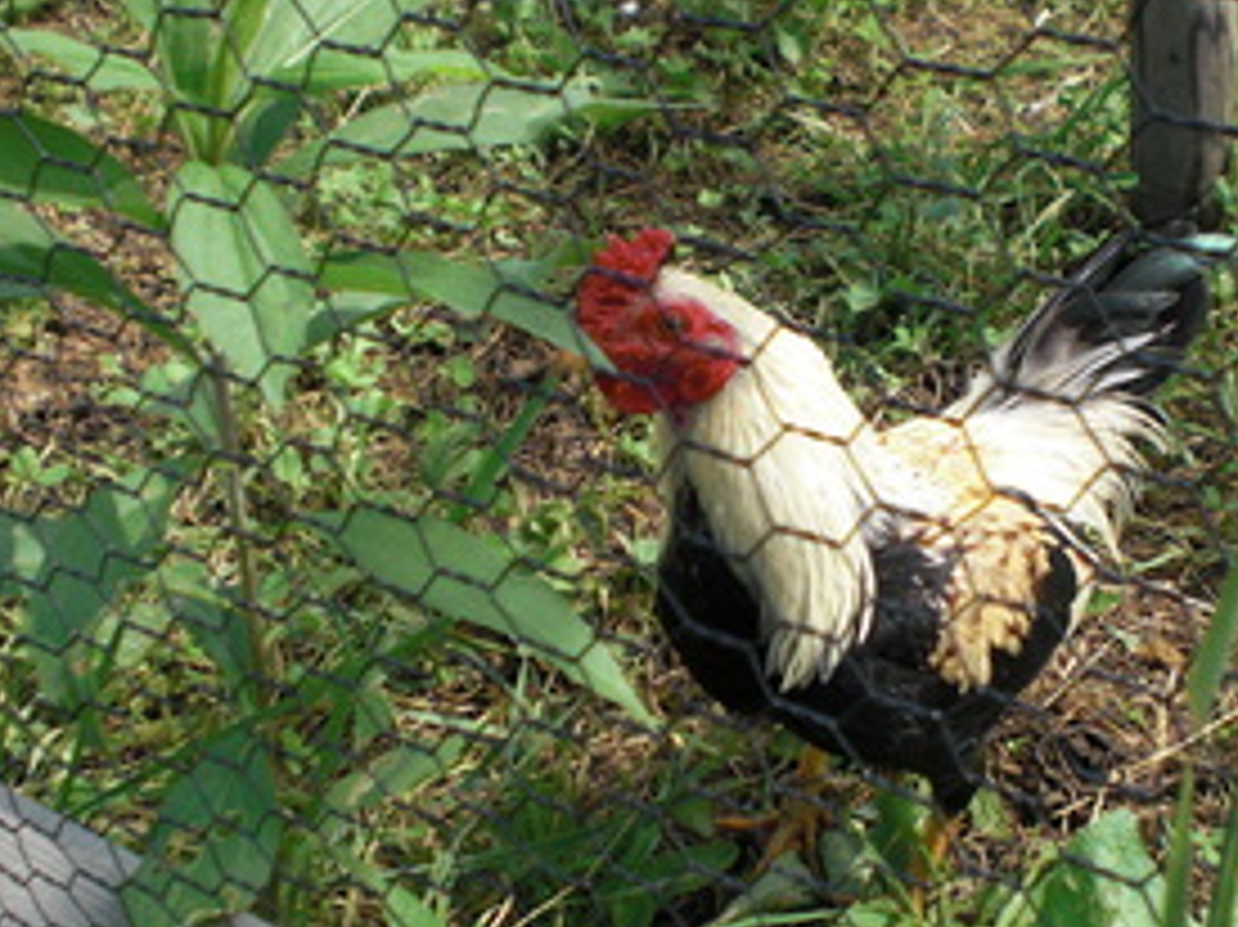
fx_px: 2073
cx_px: 788
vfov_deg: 25.2
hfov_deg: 33.1
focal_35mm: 58
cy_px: 511
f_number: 3.1
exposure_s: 1/500
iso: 64
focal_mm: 6.3
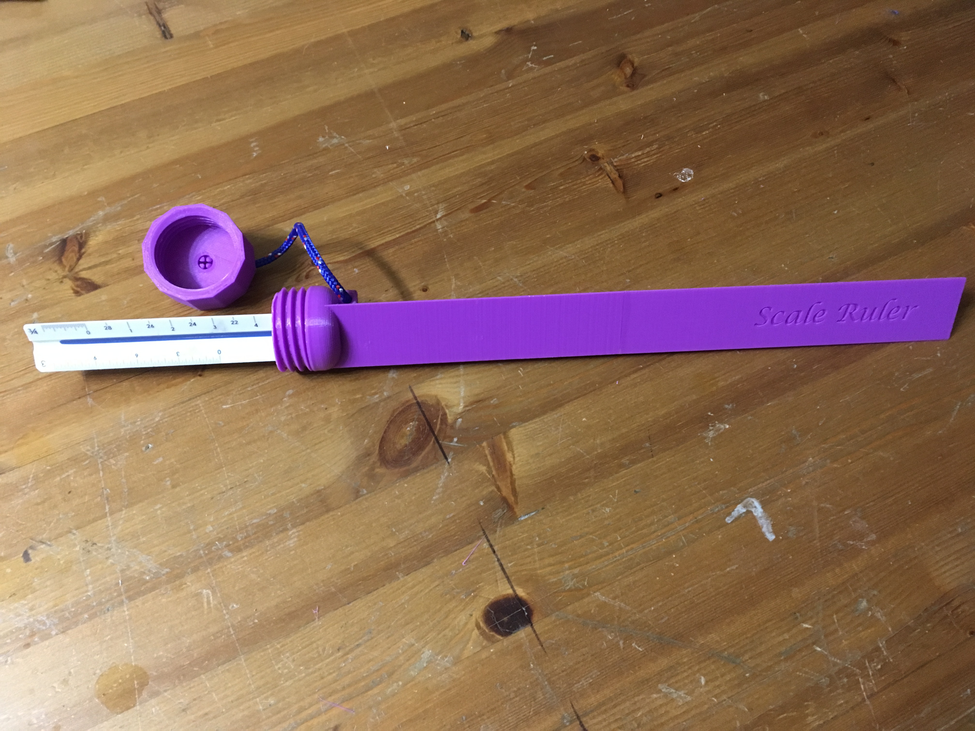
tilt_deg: -61.1
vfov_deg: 48.2
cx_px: 488
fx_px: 817
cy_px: 366
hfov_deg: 61.7
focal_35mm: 29
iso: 200
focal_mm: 4.15
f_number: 2.2
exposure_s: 1/15
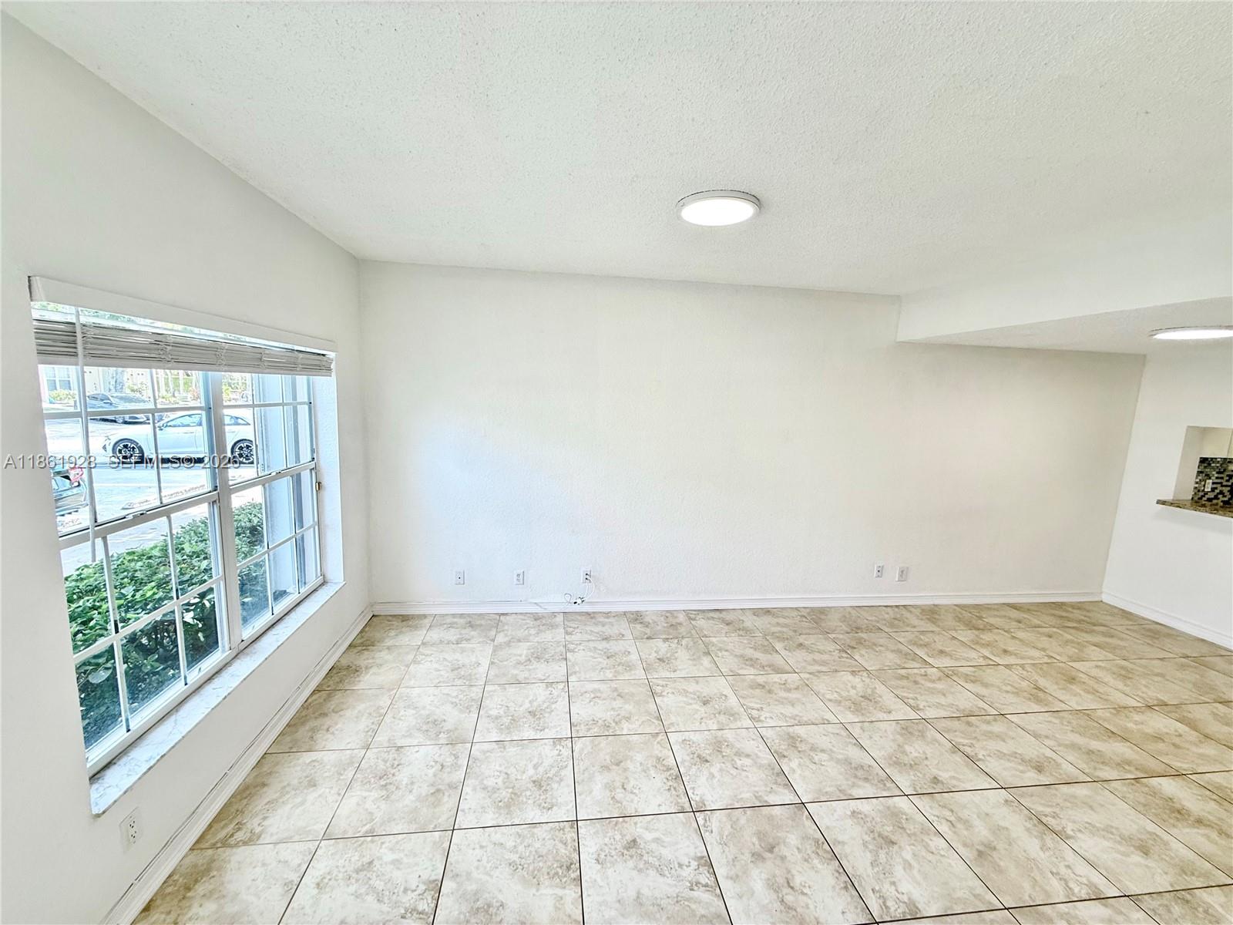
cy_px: 462
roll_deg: -2.3
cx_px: 616
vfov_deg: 85.7
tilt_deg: -8.0
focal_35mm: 14
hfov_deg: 102.1
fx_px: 499
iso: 125
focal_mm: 2.22
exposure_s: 1/120
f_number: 2.2
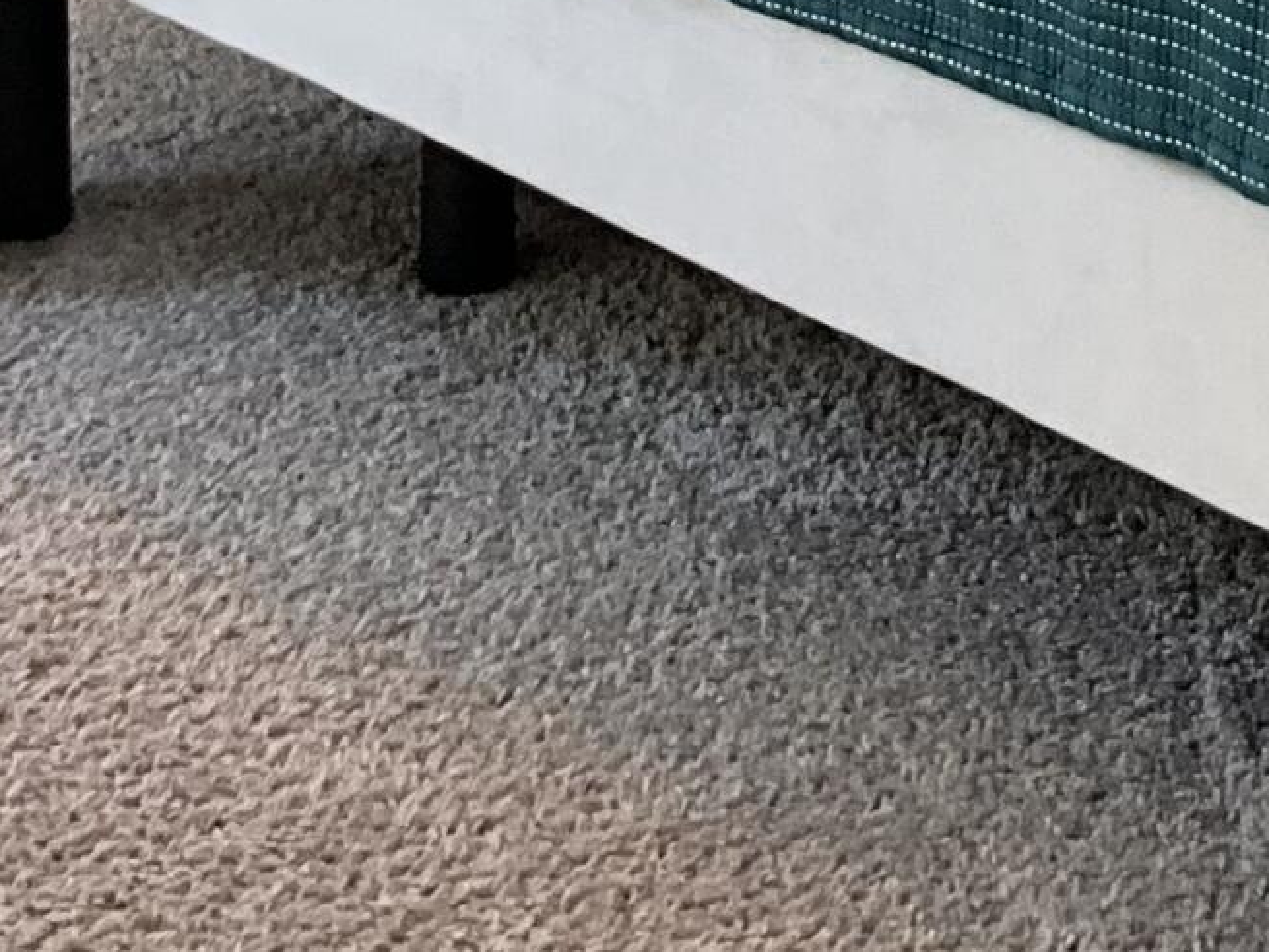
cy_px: -1136
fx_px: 4877
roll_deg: -2.2
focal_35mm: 133
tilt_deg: -9.9
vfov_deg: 10.1
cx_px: 1370
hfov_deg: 14.5
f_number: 1.8
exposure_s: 1/60
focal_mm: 3
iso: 40
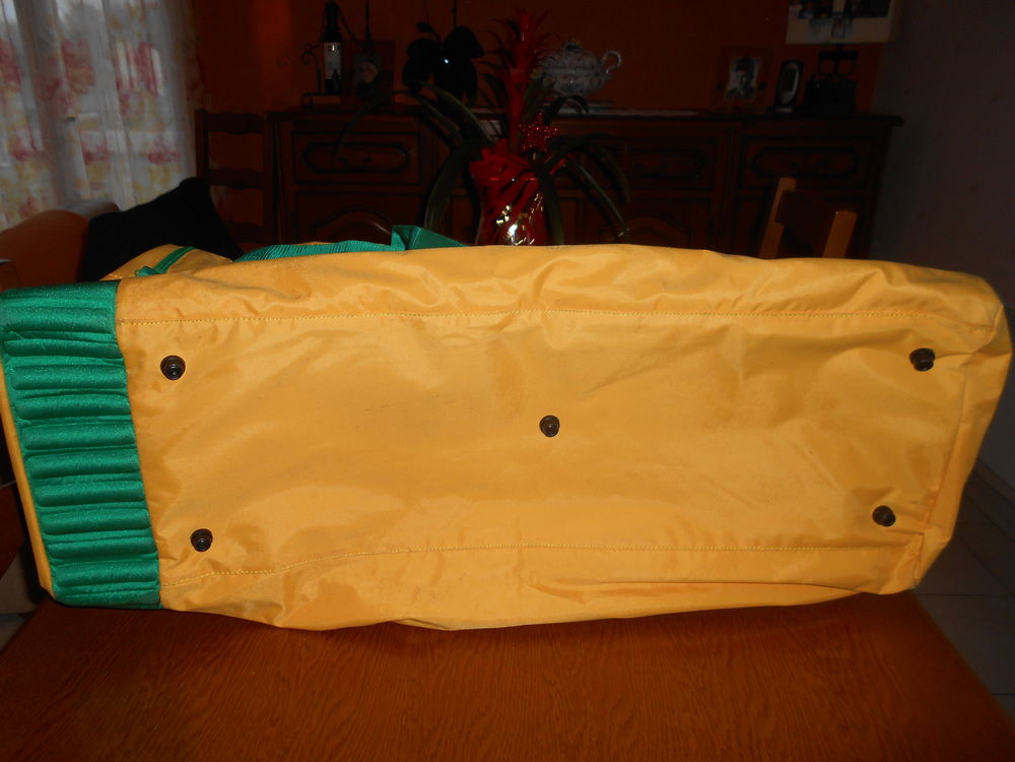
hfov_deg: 67.3
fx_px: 762
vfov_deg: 53.1
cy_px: 381
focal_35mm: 26
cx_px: 508
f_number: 3.2
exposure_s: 1/25
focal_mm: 4.6
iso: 80
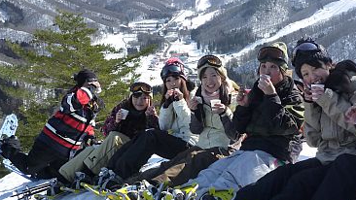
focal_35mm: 45
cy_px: 100
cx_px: 229
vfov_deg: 26.5
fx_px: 425
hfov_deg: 45.0
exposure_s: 1/640
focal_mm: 4.9
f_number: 3.3
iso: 125
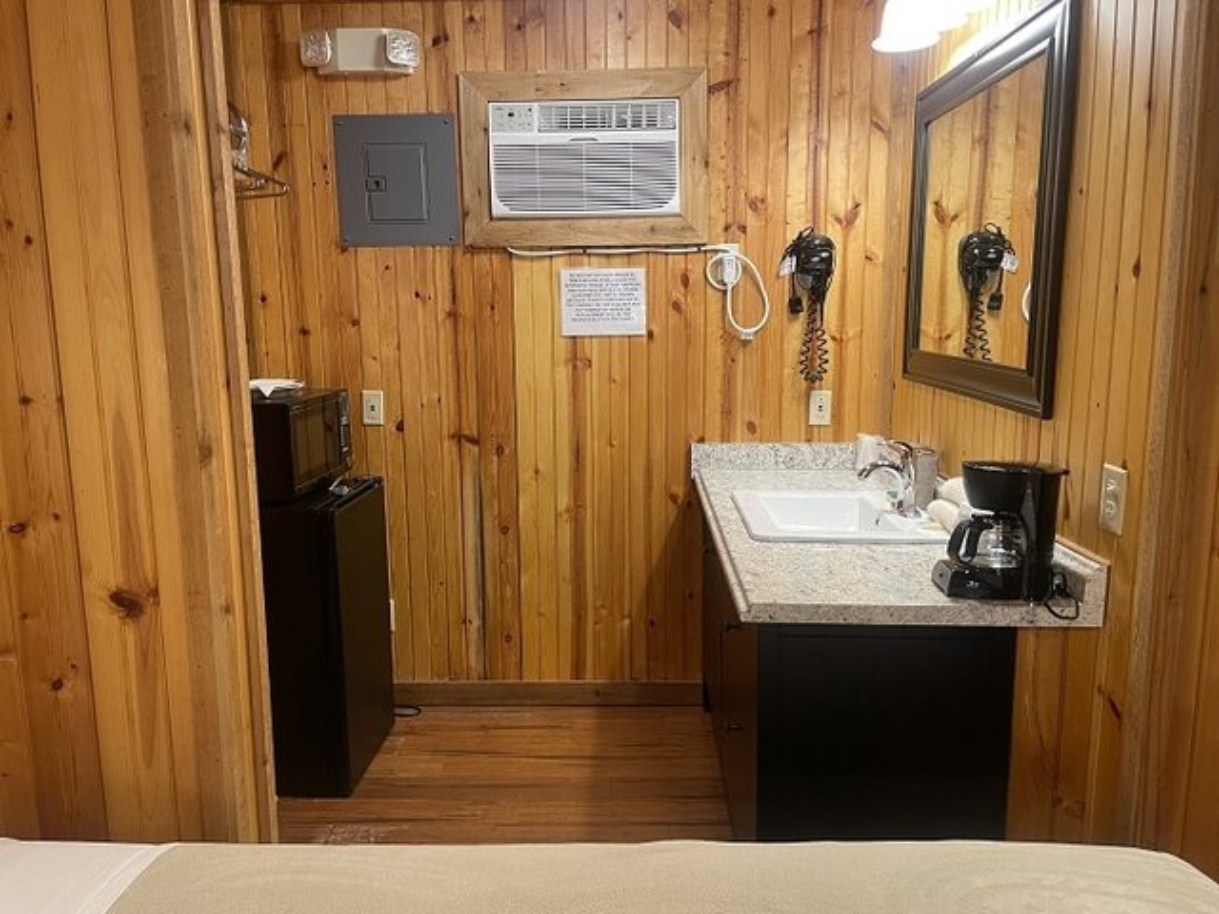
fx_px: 916
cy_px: 457
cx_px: 610
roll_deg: +0.6
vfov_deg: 53.1
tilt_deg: -10.7
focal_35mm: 26
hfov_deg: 67.3
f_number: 1.6
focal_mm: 4.2
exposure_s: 1/60
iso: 125
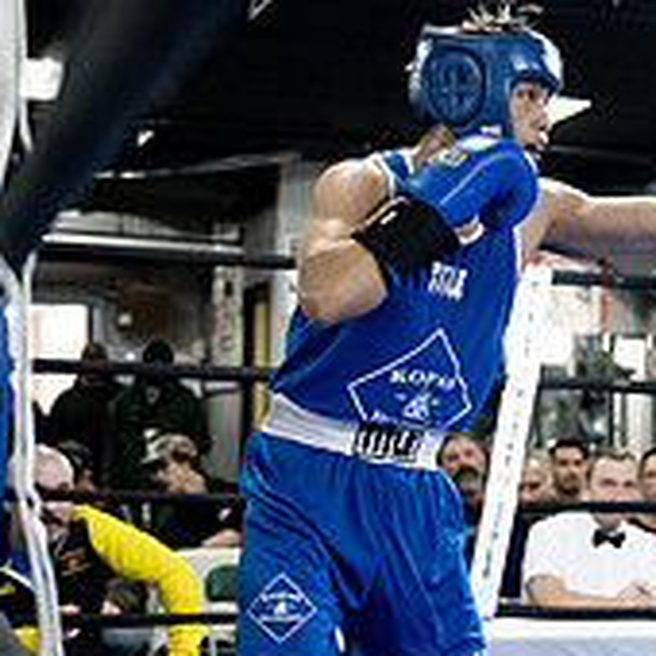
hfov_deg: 15.8
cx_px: 718
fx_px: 2294
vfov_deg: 16.2
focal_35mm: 107
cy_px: 438
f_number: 2.8
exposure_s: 1/1000
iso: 8000
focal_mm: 37
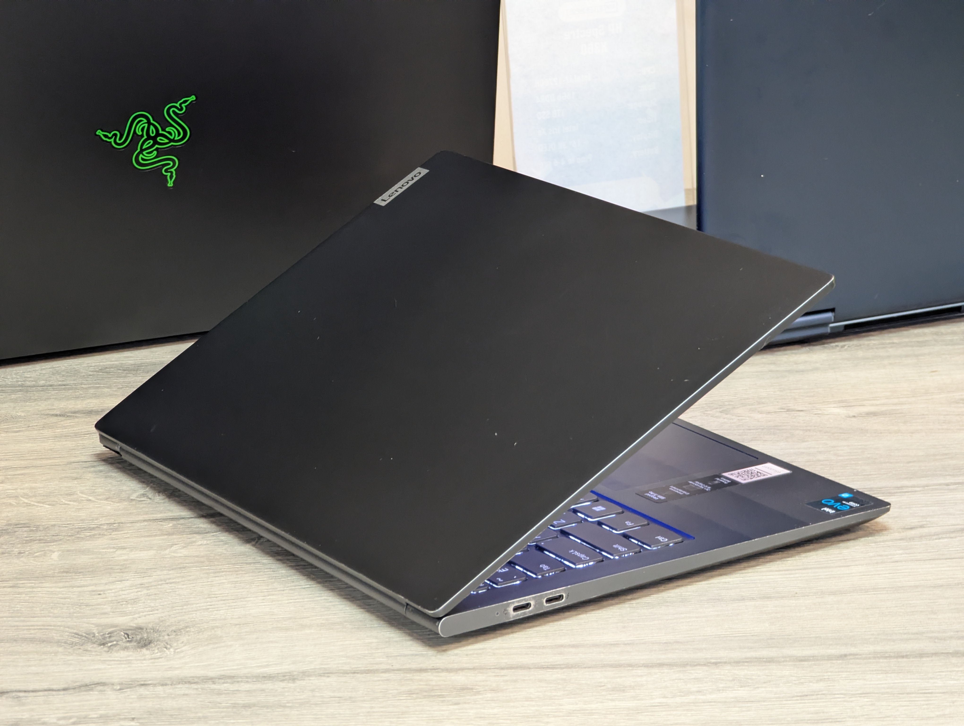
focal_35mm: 117
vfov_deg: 12.7
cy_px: 363
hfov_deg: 16.8
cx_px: 482
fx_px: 3263
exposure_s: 1/25
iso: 609
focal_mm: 19
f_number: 3.5
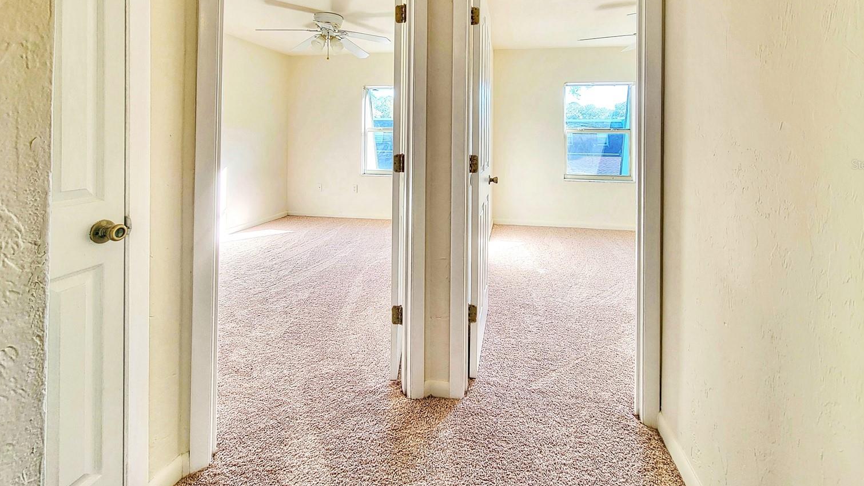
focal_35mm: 15
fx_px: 344
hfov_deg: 102.9
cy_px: 164
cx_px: 448
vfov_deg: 68.7
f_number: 2.2
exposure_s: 1/60.2
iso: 50
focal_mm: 2.2
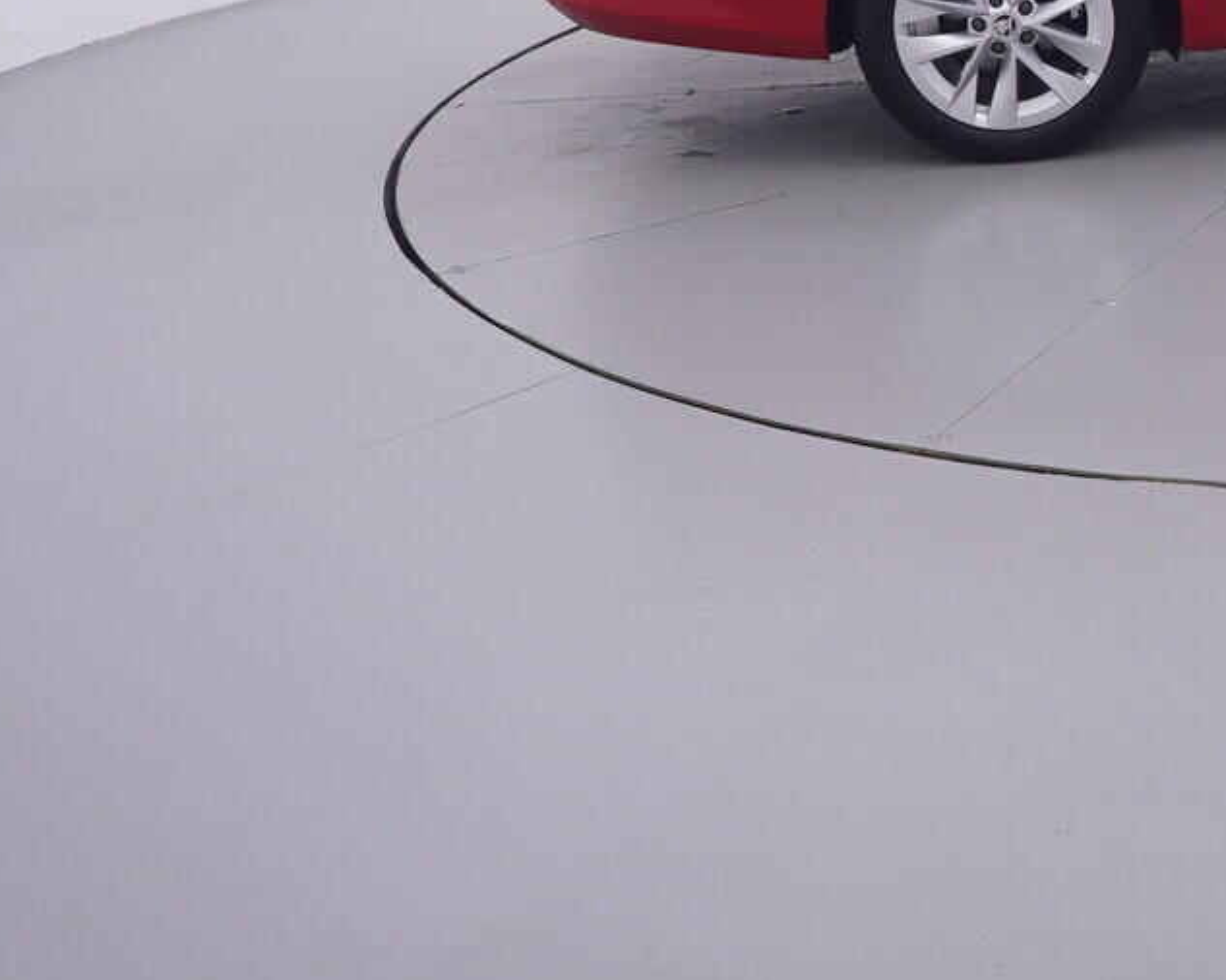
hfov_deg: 33.5
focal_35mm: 48
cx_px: 1364
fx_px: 1744
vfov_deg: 30.0
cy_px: 95
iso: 200
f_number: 5
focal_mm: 15
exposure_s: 1/80
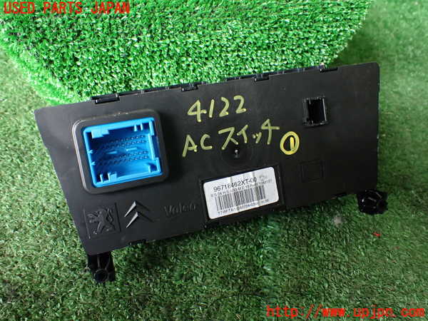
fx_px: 371
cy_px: 160
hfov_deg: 60.0
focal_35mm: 30
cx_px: 214
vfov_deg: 46.8
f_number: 2.3
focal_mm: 5.4
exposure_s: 1/125
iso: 400
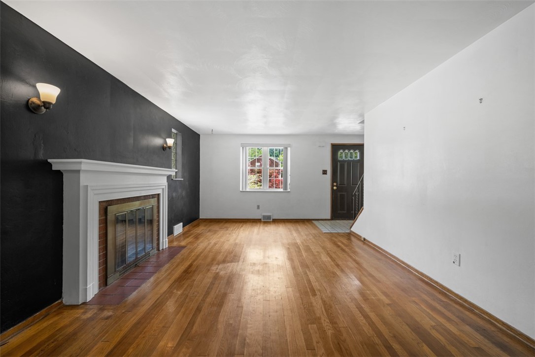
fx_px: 208
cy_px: 178
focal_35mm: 14
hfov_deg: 104.3
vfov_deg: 81.2
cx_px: 268
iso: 400
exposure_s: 1
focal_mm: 14
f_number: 8
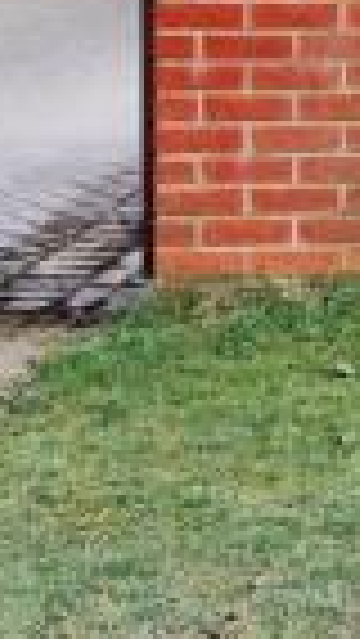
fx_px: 2204
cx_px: 1064
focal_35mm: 130
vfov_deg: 15.3
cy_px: -308
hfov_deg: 8.1
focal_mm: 4.15
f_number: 2.2
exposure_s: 1/641
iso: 32
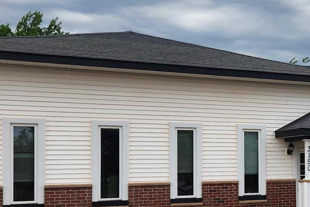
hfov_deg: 25.8
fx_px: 620
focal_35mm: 72
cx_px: 349
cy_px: 152
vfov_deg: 18.8
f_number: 1.8
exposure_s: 1/763
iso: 20
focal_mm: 5.4
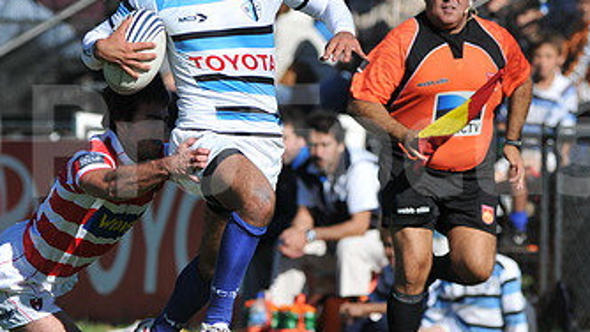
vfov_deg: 1.5
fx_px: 12784
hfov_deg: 2.6
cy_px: 137
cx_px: 175
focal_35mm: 817
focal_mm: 300
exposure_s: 1/2500
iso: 200
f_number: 3.5
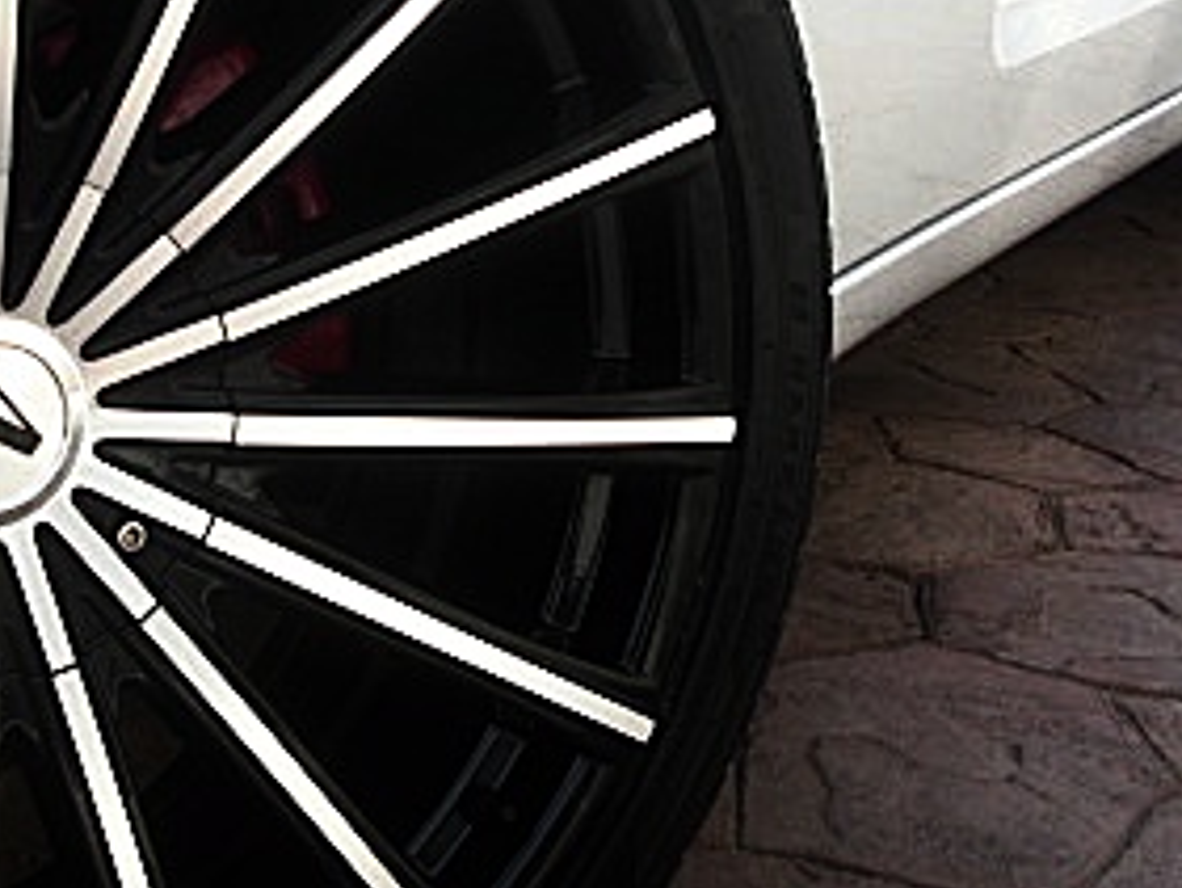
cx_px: 311
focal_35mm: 82
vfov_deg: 18.0
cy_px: 383
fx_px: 2801
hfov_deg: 23.6
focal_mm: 6.3
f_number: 2.8
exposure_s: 1/160
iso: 50
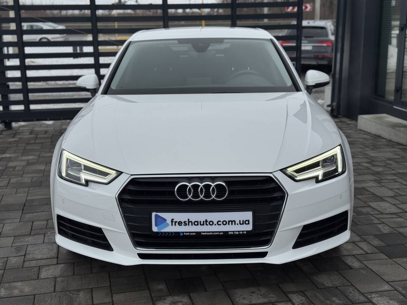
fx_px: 564
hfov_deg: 39.7
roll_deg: +0.5
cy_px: 152
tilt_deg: -14.1
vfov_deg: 30.3
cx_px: 204
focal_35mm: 48
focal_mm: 6.76
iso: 64
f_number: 1.78
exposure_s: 1/1395
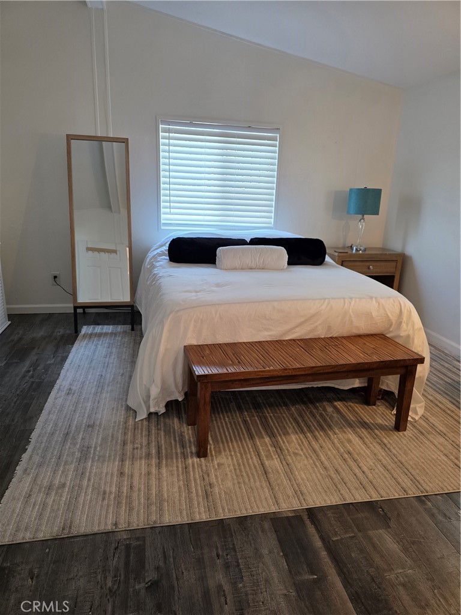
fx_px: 408
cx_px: 230
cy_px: 308
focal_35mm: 23
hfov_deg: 58.9
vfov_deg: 73.9
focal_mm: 6.3
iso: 200
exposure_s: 1/120
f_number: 1.7
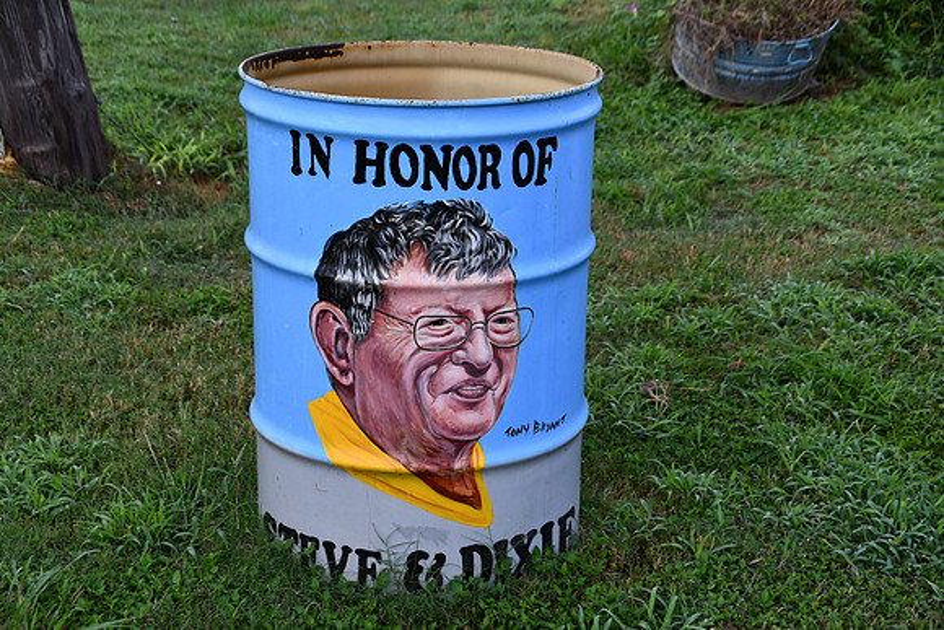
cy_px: 315
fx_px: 1810
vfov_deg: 19.7
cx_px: 472
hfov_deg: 29.2
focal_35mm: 69
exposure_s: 1/250
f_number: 5.6
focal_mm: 46
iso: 280
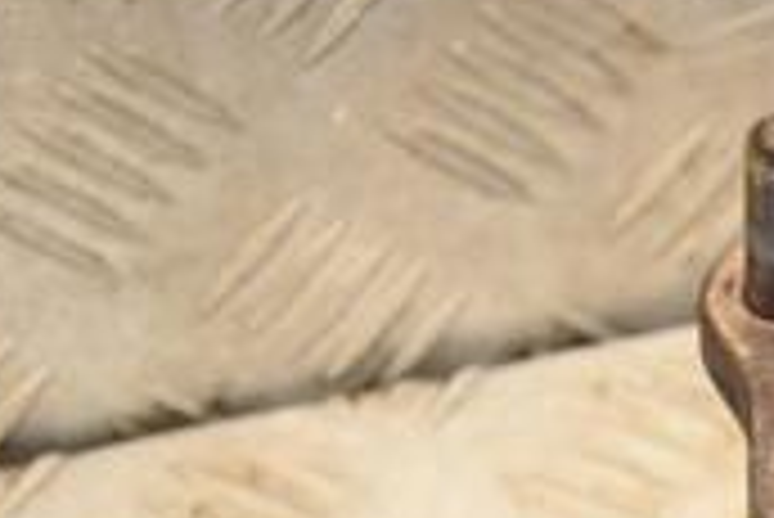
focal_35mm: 272
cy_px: 833
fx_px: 5853
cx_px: 1282
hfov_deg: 7.4
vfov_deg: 5.0
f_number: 5.6
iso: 800
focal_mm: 52
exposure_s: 1/200
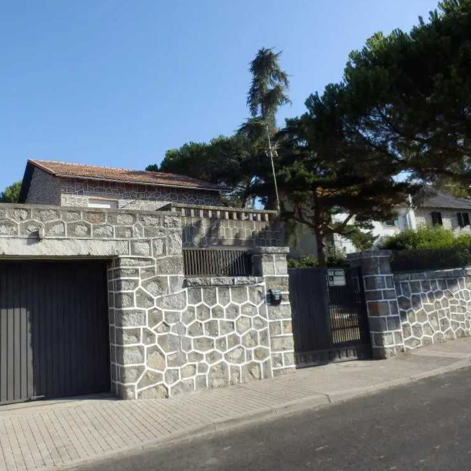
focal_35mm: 29
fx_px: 446
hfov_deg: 54.5
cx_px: 158
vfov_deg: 55.6
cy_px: 233
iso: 80
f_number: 3
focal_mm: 4.2
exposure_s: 1/800
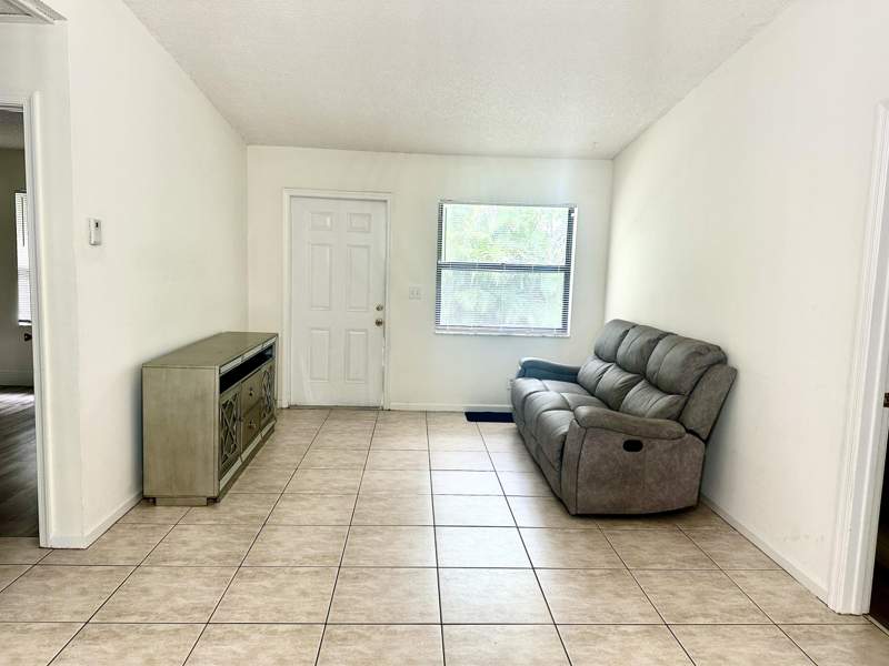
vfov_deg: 56.8
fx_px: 616
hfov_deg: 71.6
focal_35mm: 24
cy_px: 333
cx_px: 444
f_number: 1.78
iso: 160
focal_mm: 6.86
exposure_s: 1/60
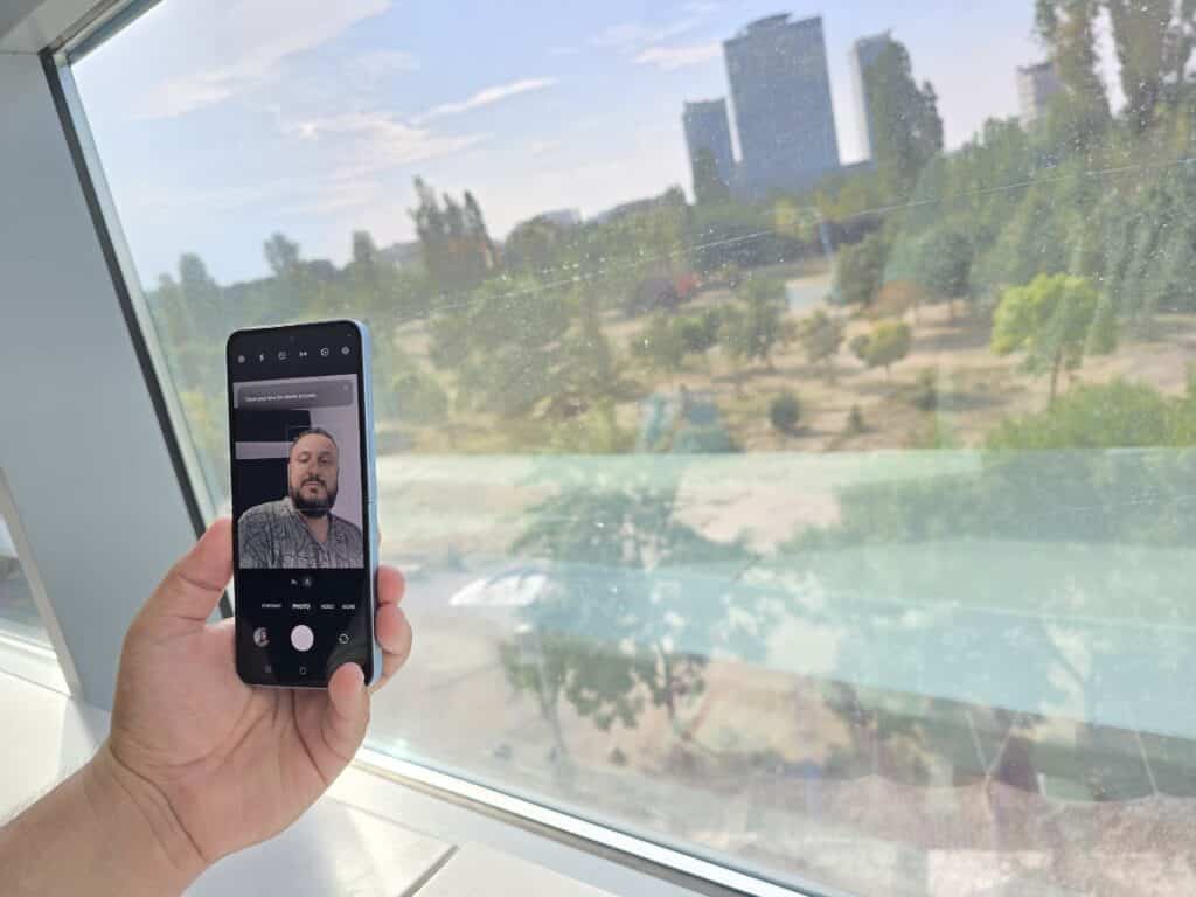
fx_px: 795
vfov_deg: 58.9
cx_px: 598
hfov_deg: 73.9
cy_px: 448
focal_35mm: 23
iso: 64
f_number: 1.7
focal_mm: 6.3
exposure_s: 1/180
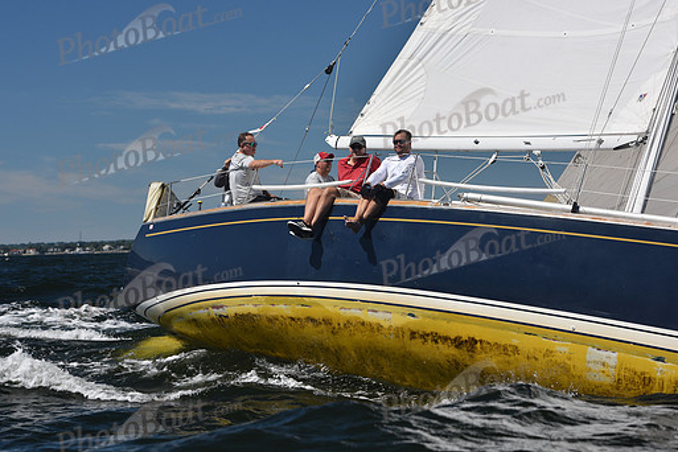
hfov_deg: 19.6
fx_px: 1959
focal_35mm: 104
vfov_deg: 13.2
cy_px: 203
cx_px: 312
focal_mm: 92
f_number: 5.6
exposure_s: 1/1000
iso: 200
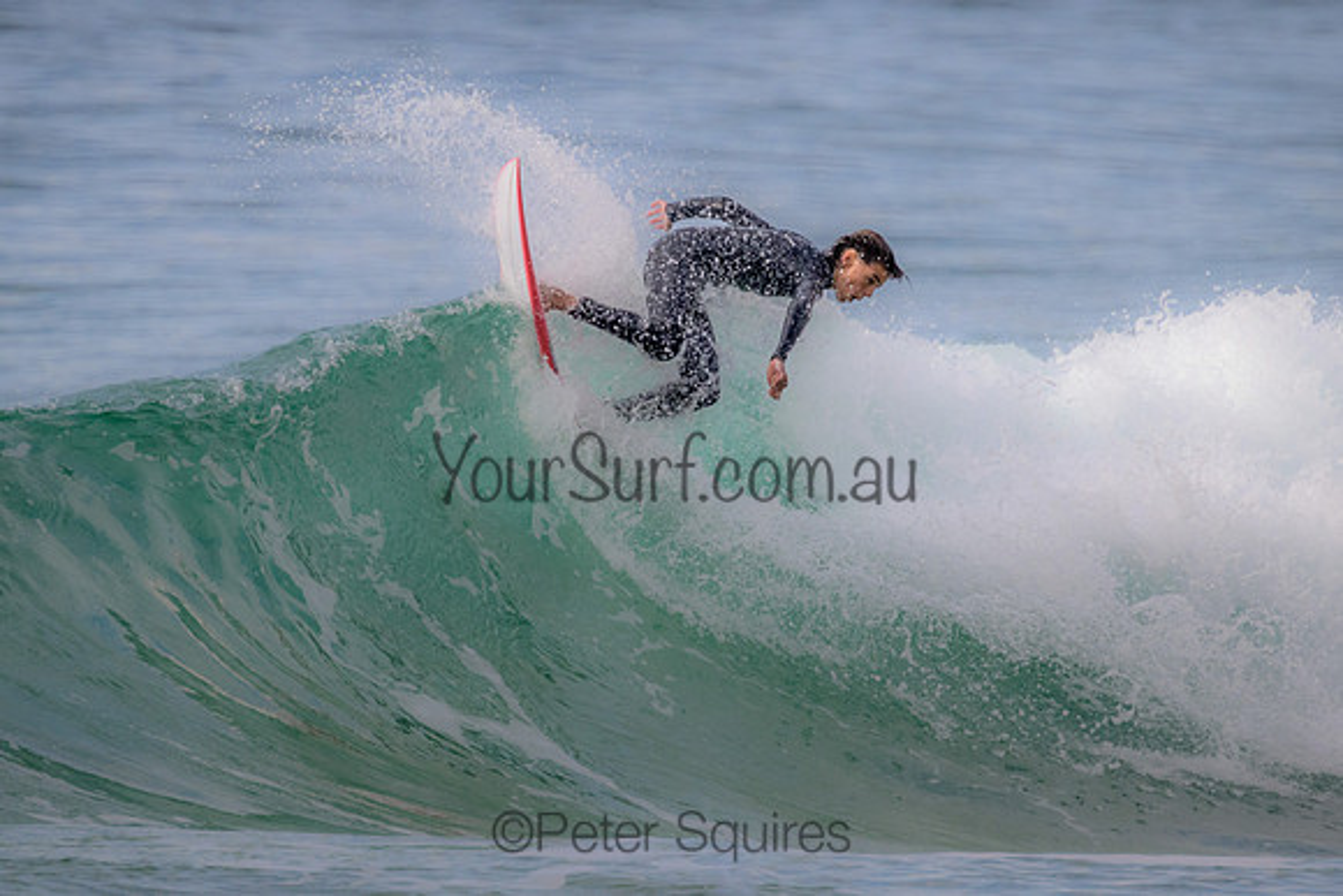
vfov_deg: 1.4
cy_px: 362
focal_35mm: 954
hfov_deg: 2.2
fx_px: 35578
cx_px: 718
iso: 1600
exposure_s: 1/2000
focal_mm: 800
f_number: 11
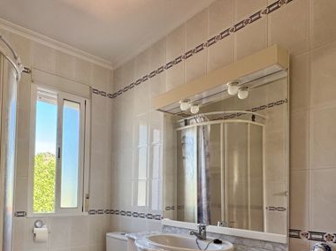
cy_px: 190
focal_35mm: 26
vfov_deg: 50.6
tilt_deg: +0.9
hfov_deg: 66.3
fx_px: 252
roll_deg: -1.5
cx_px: 124
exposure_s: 1/99
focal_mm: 2.22
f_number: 2.2
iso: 80
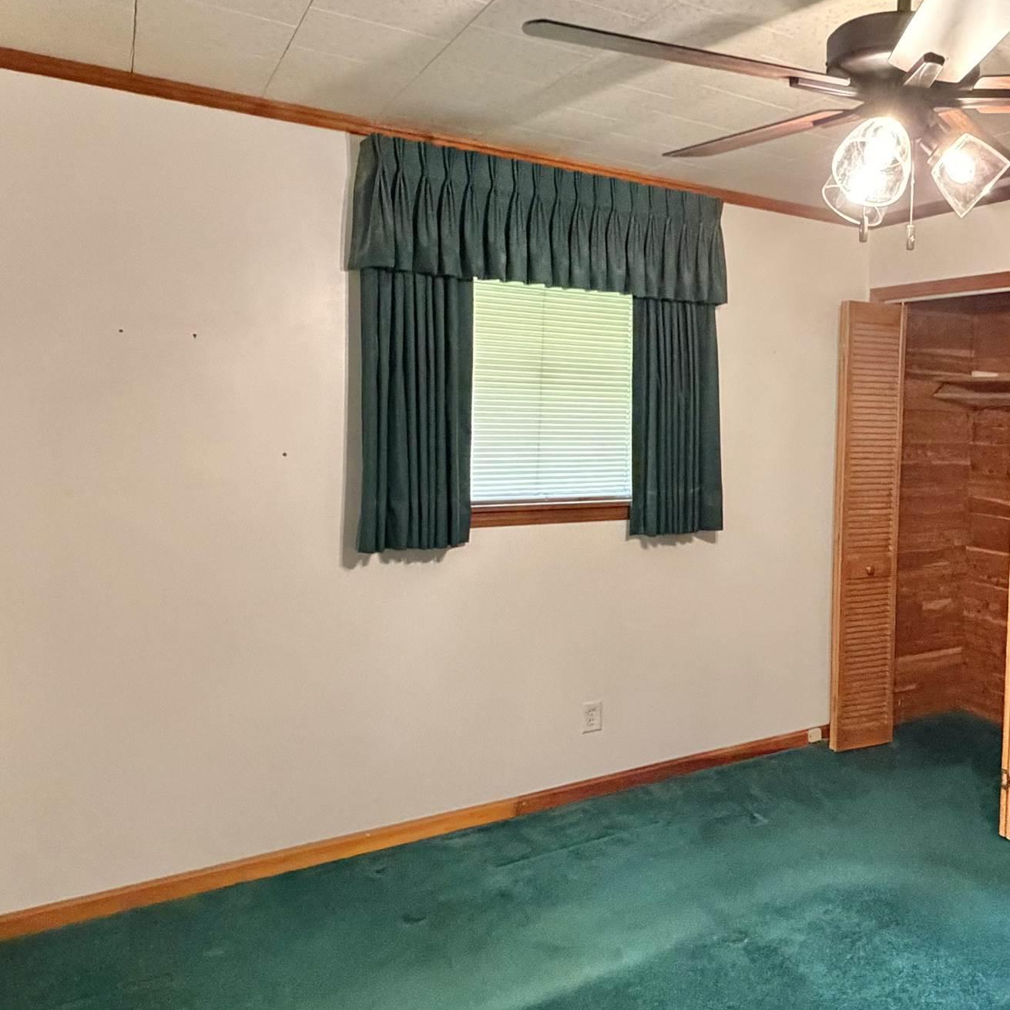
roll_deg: -1.4
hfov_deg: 50.5
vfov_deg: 55.6
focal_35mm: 29
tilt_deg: -5.9
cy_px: 495
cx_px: 875
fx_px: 957
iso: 1000
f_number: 2.2
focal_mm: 2.22
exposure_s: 1/60
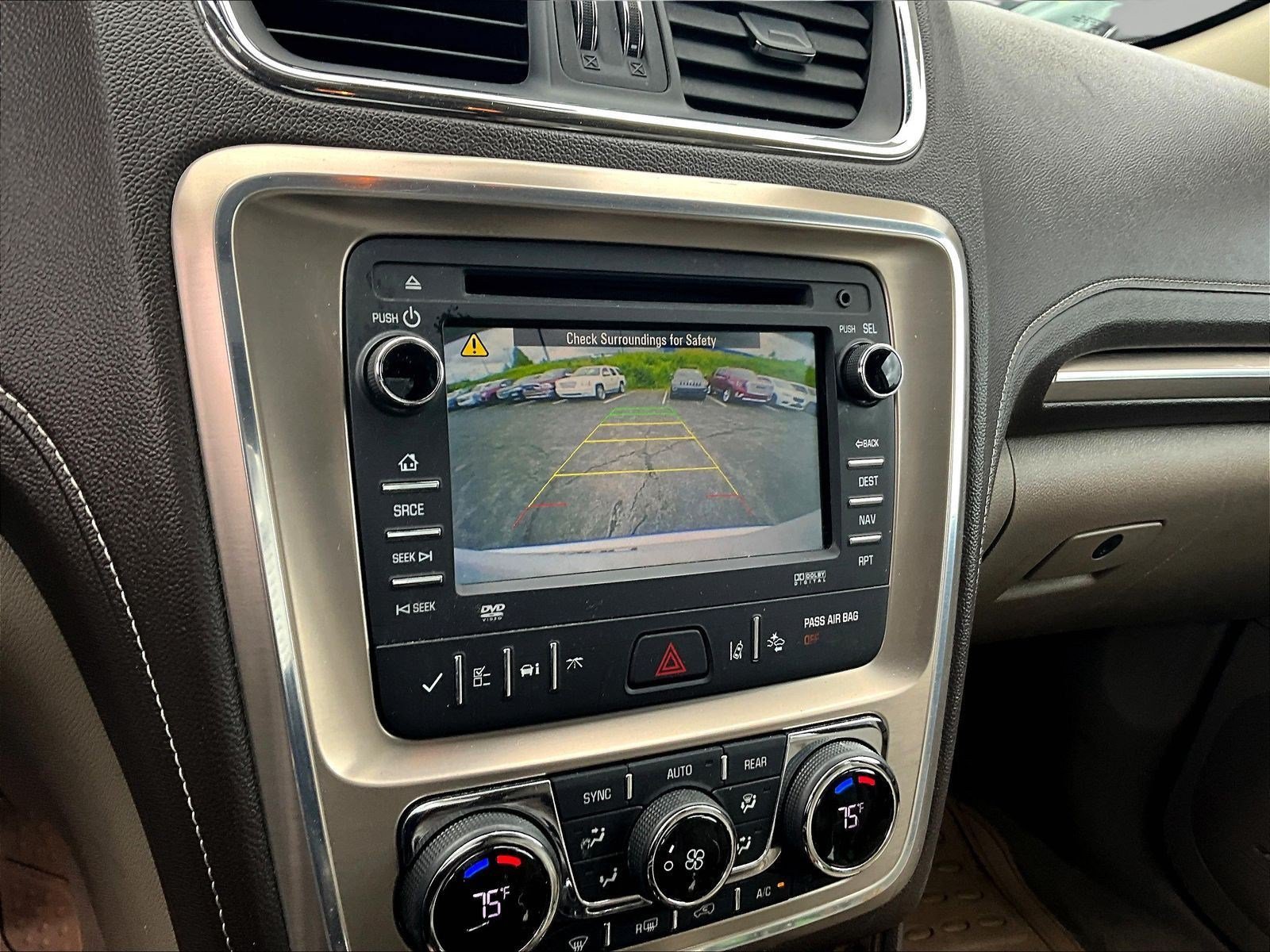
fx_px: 1064
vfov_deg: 48.2
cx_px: 635
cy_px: 476
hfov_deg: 61.7
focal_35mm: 29
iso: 32
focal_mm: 3
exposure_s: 1/122
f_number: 1.8
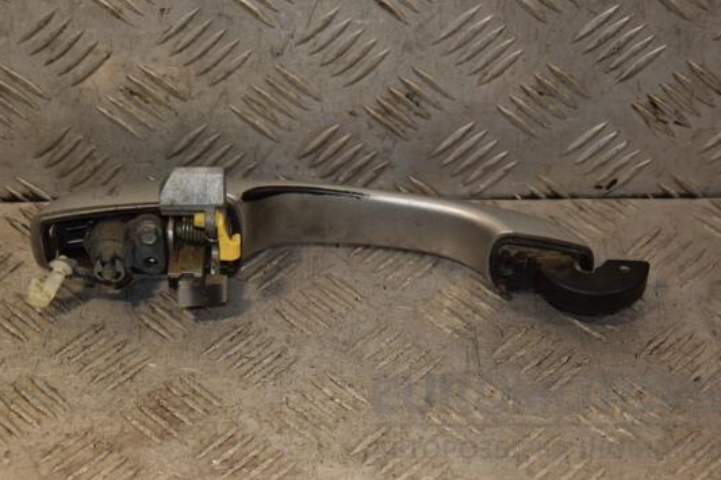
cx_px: 346
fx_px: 1962
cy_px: 214
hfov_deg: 20.8
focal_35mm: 98
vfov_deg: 14.0
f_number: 5.6
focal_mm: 58
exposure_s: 1/200
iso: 800
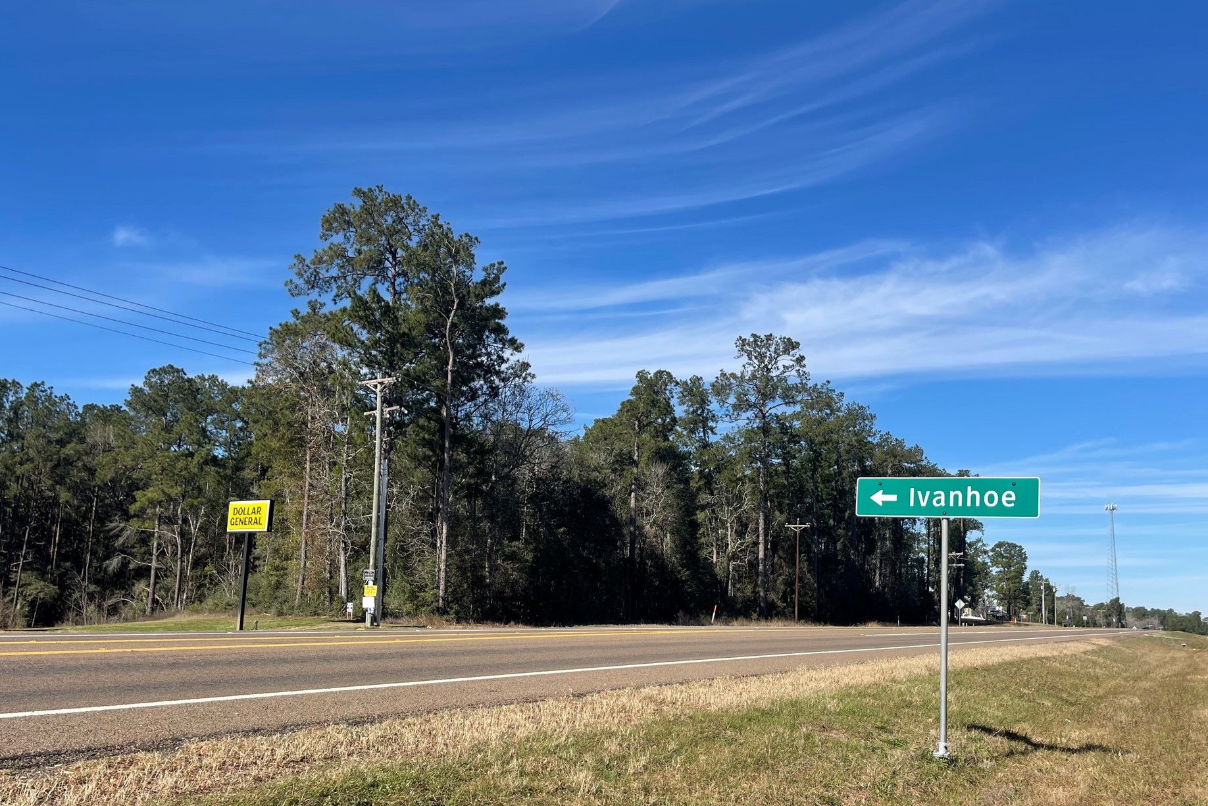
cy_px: 480
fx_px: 973
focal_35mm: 29
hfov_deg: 63.6
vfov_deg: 44.7
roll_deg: -2.3
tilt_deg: +7.8
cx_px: 642
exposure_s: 1/3257
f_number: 1.6
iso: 32
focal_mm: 5.1
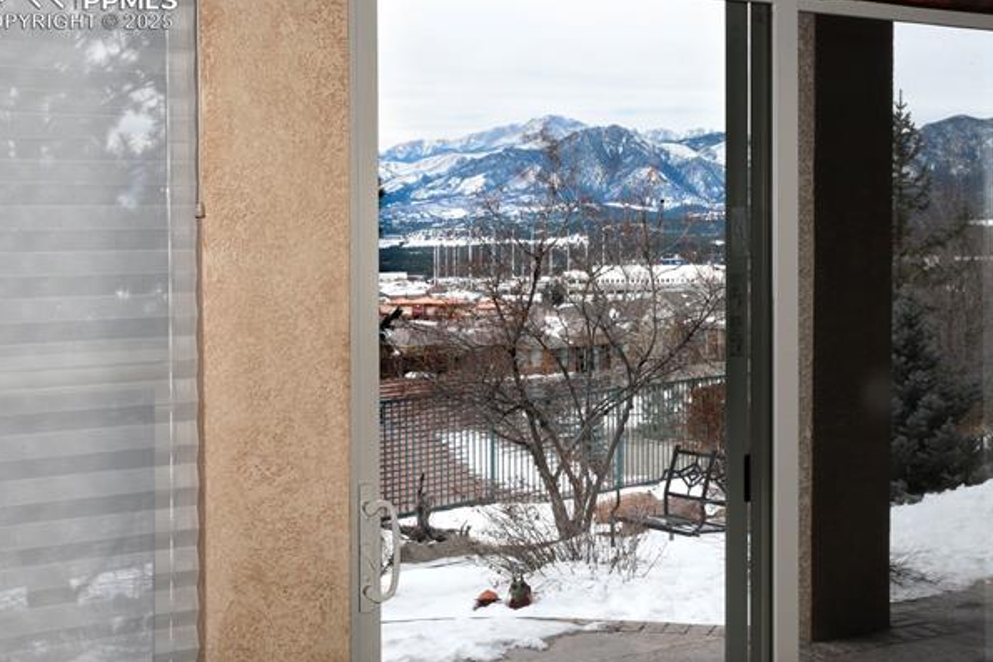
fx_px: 1186
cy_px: 328
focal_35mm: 43
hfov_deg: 45.4
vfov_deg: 31.2
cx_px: 502
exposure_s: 1/250
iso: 2800
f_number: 22
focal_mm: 40
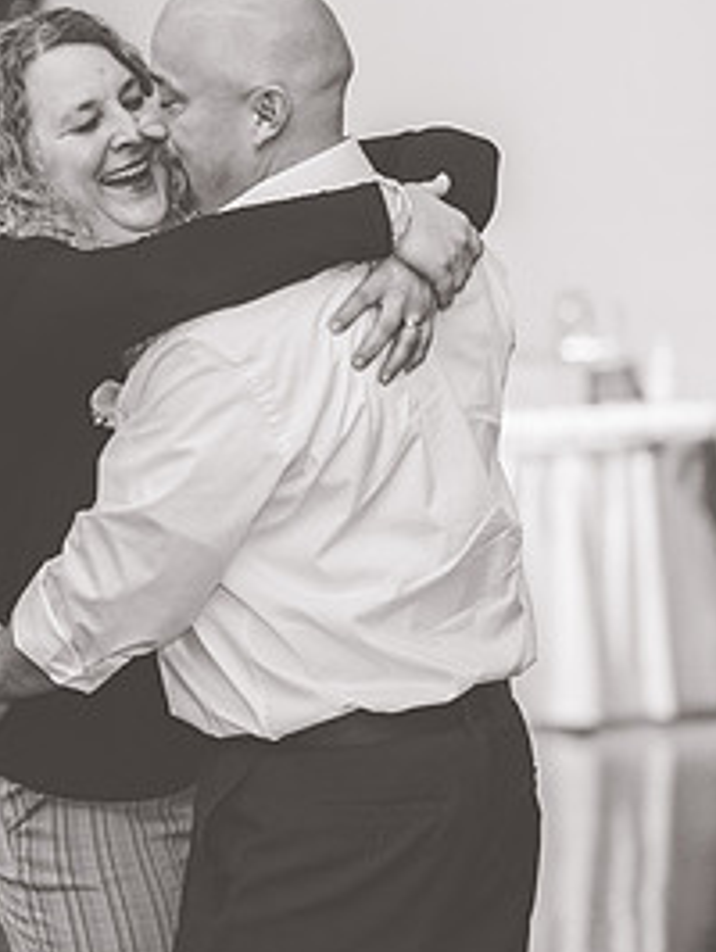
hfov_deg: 8.3
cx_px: -90
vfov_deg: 11.1
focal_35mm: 178
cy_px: 295
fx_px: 4901
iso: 640
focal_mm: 85
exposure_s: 1/125
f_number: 2.2
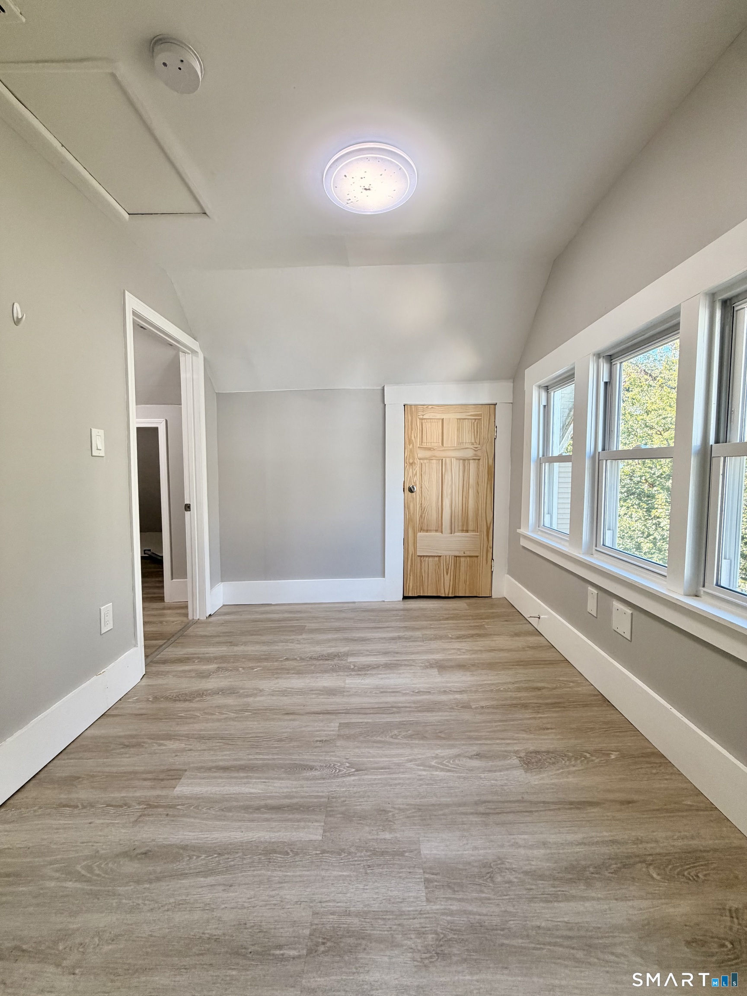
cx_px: 374
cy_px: 498
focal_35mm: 14
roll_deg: -0.6
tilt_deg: -3.4
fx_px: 403
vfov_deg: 102.1
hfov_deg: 85.7
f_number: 2.2
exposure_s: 1/120
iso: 160
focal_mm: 2.22
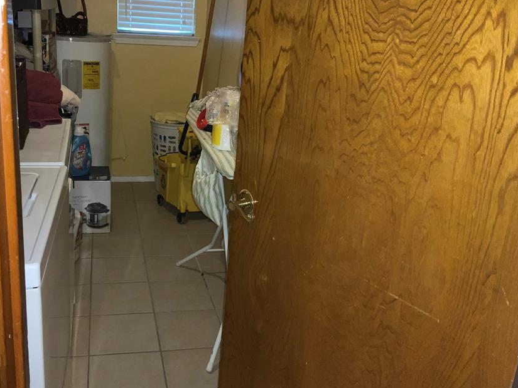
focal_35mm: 36
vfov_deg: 39.6
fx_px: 539
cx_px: 210
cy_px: 179
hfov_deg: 51.0
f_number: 1.8
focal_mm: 3
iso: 100
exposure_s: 1/30
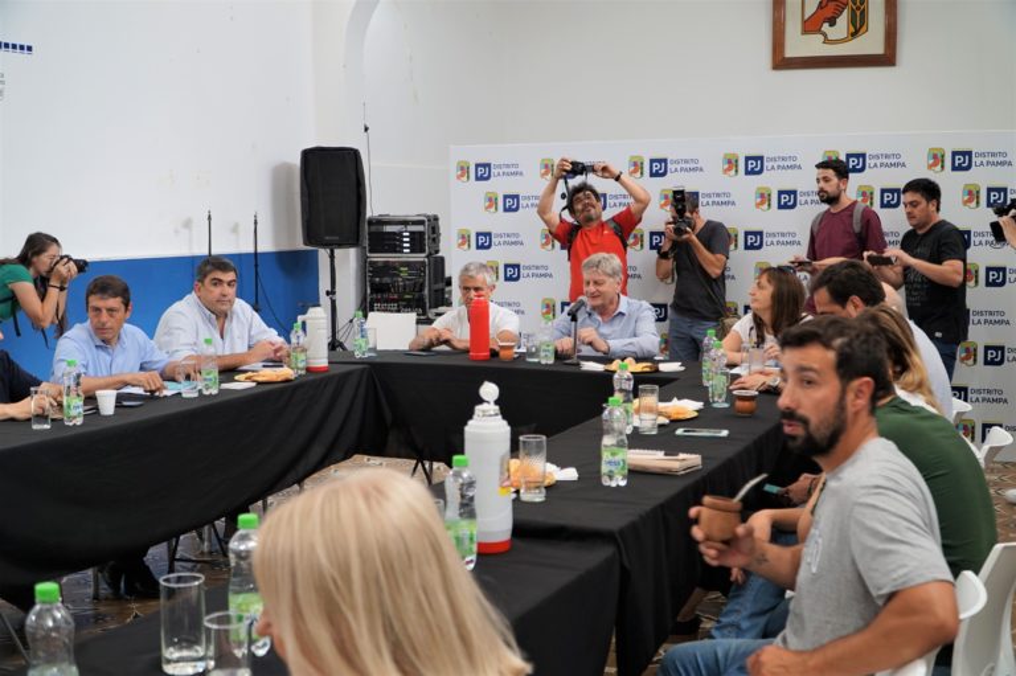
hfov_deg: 49.6
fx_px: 1100
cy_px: 338
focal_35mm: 39
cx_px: 508
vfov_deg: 34.2
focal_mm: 26
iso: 250
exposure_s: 1/60
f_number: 4
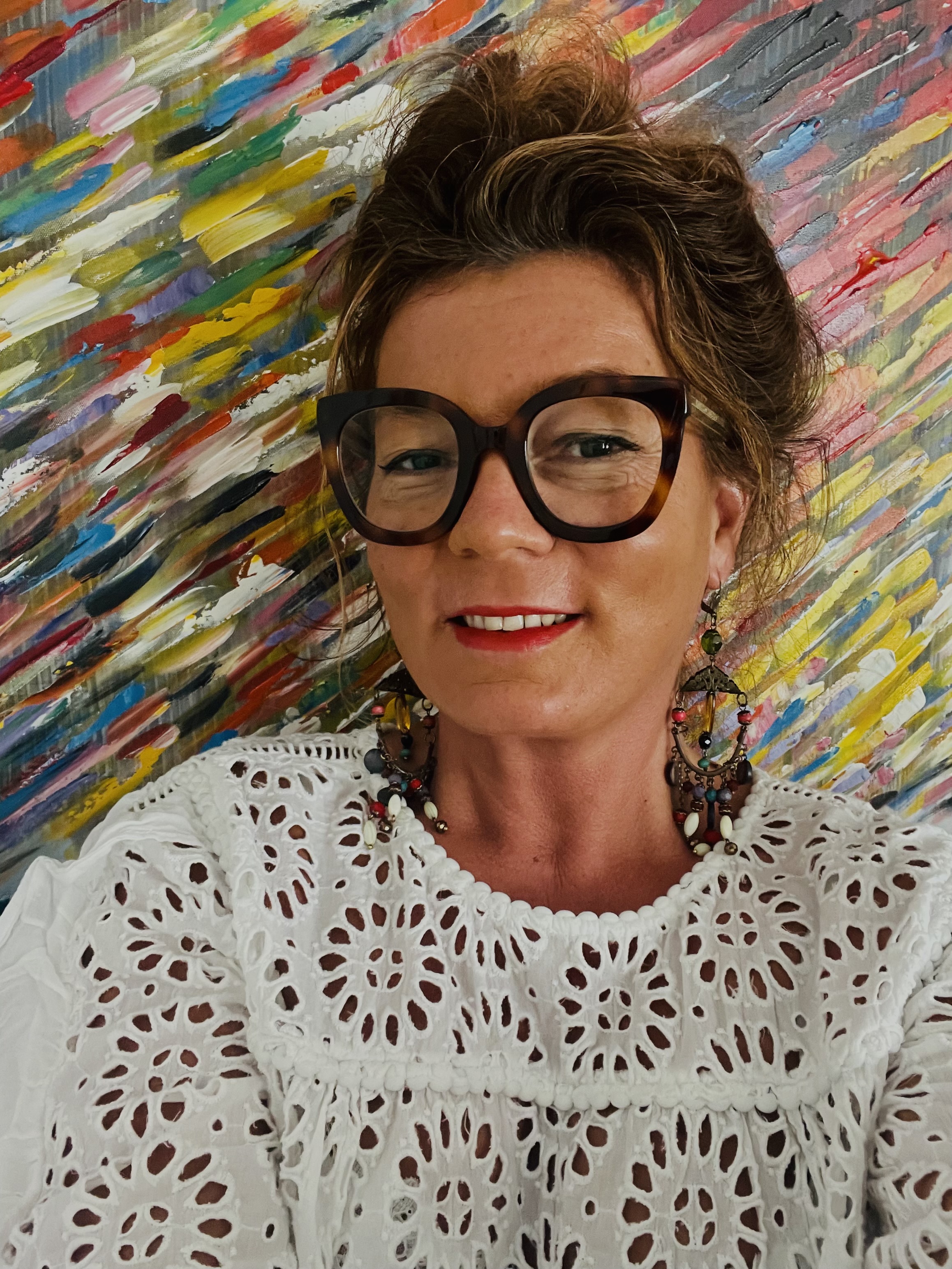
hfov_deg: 46.8
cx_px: 476
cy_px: 634
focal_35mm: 30
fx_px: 1100
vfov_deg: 60.0
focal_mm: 2.71
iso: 400
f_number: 2.2
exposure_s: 1/42
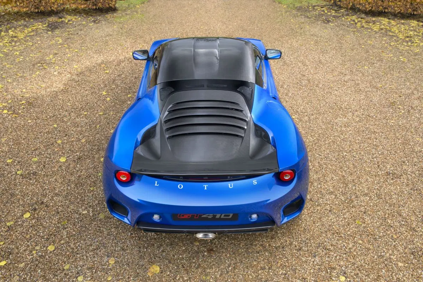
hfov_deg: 63.6
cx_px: 212
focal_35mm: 29
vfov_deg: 45.0
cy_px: 141
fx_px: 341
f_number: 7.1
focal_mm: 29
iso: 400
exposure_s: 1/15
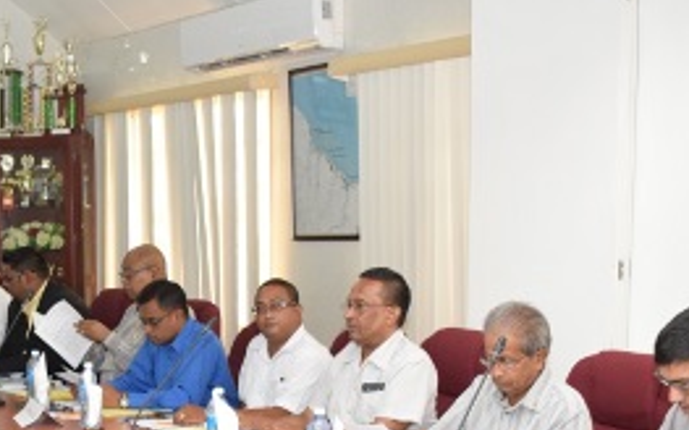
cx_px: 8
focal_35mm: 67
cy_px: 405
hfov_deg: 28.8
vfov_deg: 19.0
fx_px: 1257
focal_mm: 18
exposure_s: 1/125
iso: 1000
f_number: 5
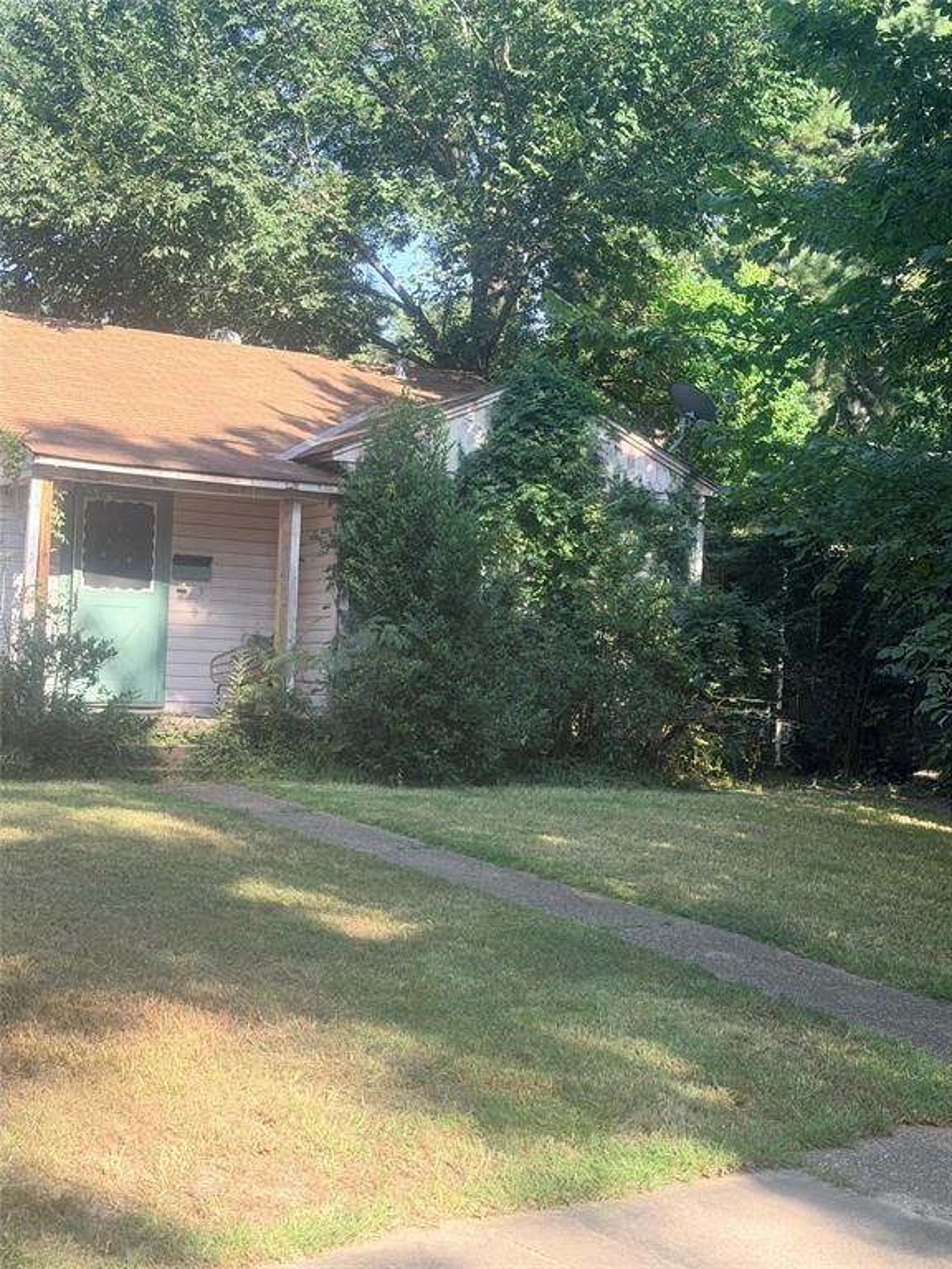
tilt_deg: +0.0
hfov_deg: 30.3
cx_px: 476
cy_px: 634
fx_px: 1760
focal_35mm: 48
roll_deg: -2.5
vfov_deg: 39.7
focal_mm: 6.76
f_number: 1.78
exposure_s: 1/754
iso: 100
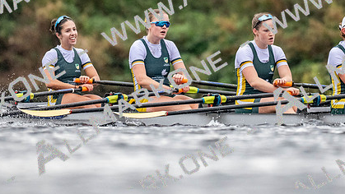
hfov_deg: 1.7
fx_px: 11924
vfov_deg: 0.9
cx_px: 203
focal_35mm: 1303
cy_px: 48
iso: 3600
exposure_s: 1/2500
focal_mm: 600
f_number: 4
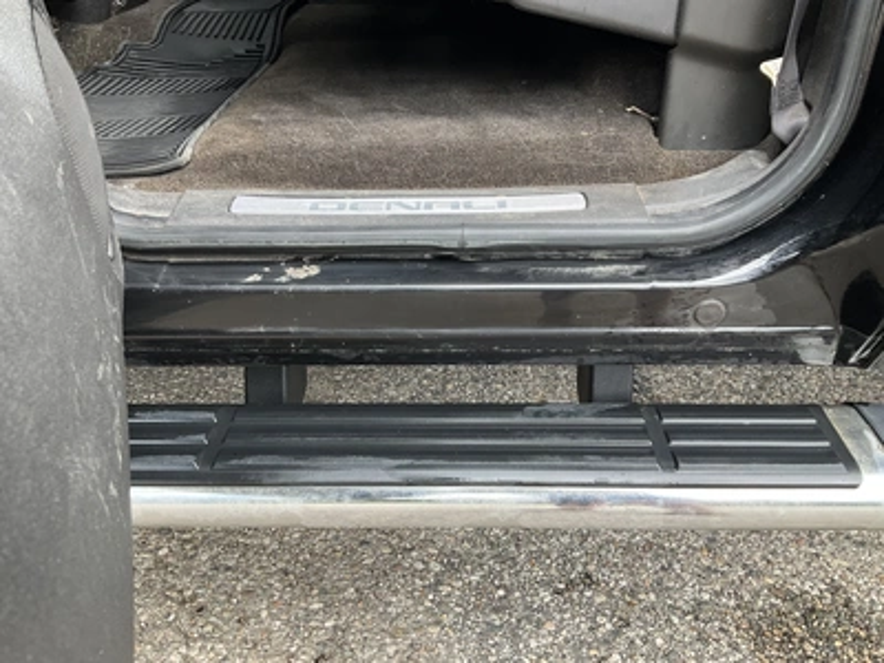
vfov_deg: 48.2
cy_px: 332
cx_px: 442
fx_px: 741
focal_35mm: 29
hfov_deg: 61.7
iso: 20
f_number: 1.8
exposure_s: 1/148
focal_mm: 3
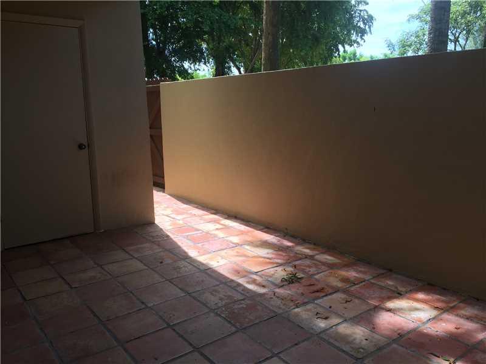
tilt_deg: -10.8
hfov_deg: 61.7
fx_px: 407
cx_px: 243
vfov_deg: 48.2
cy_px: 182
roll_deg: +0.2
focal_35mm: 29
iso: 32
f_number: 2.2
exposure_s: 1/370
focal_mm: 4.15
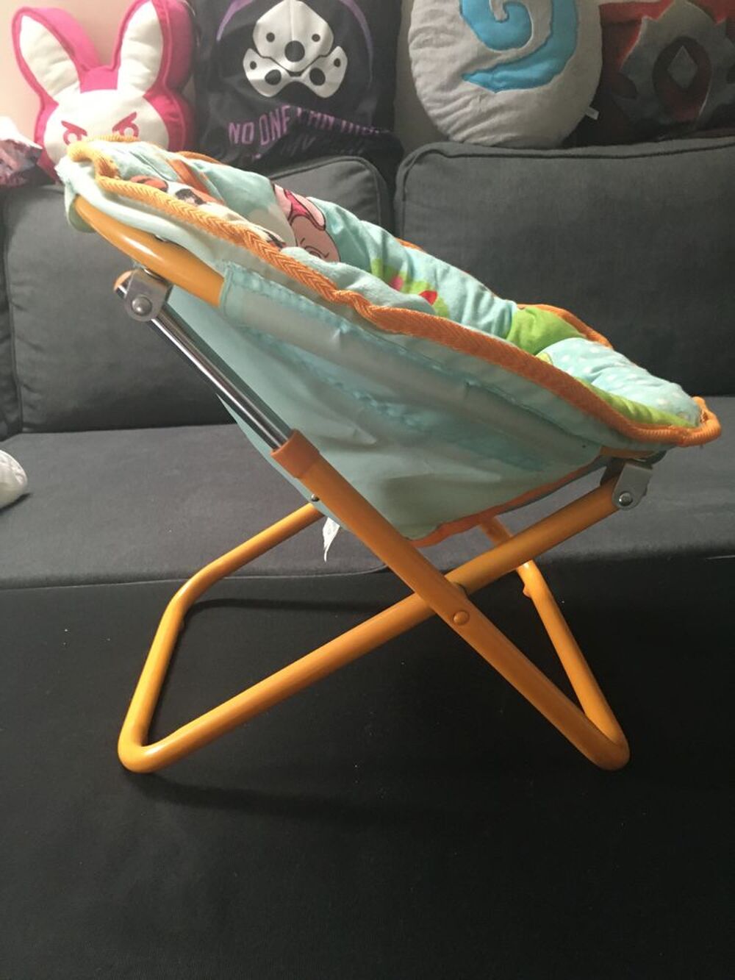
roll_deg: +4.3
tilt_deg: -19.2
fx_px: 821
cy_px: 490
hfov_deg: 48.2
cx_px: 368
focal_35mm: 29
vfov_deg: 61.7
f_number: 2.2
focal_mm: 4.15
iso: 200
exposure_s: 1/20
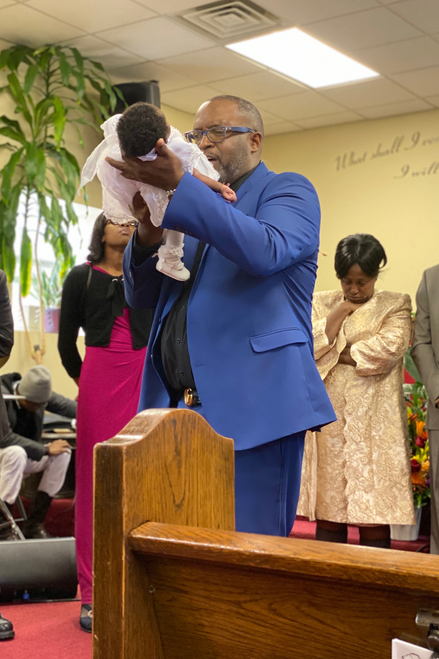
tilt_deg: +4.3
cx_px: 207
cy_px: 333
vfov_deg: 36.2
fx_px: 1006
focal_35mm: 55
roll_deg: -1.9
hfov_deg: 24.6
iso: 400
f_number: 2
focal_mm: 6
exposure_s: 1/40
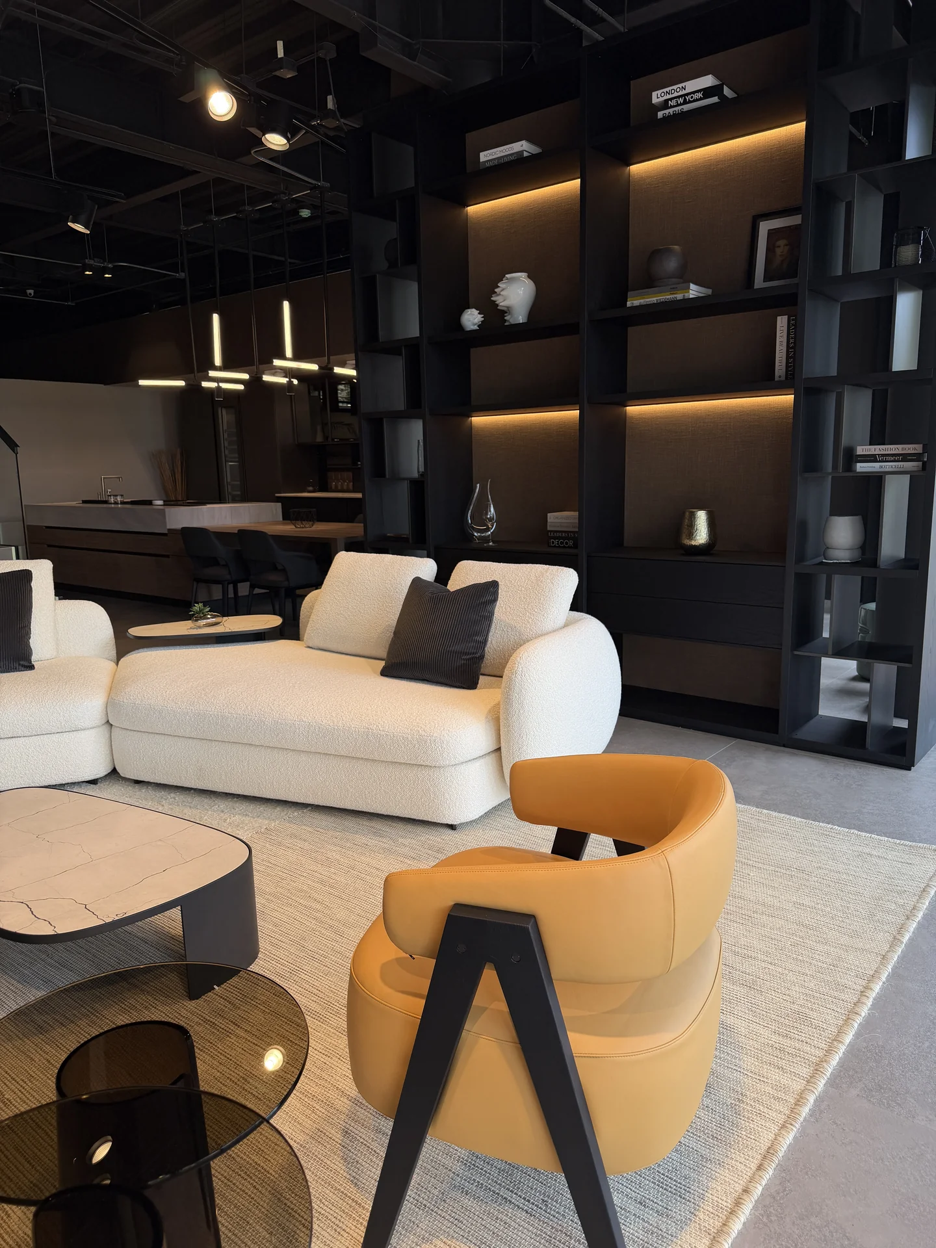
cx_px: 468
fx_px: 865
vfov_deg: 71.6
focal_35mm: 24
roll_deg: +0.8
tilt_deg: -10.0
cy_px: 624
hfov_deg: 56.8
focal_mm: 6.76
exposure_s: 1/329
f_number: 1.78
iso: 80
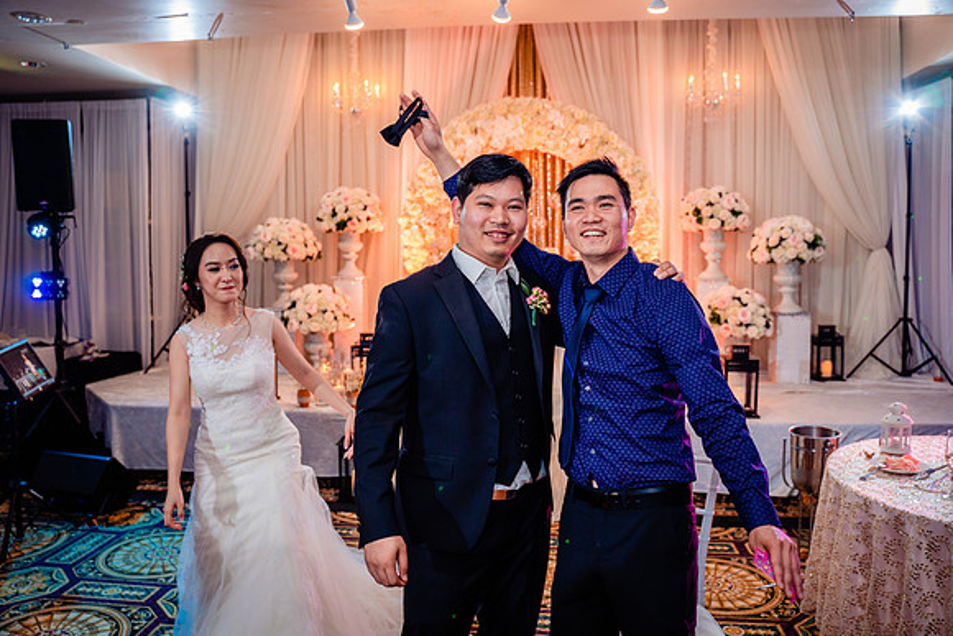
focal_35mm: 28
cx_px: 476
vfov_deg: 46.4
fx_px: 741
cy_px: 318
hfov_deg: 65.5
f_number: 3.5
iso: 1000
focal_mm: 28
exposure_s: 1/160
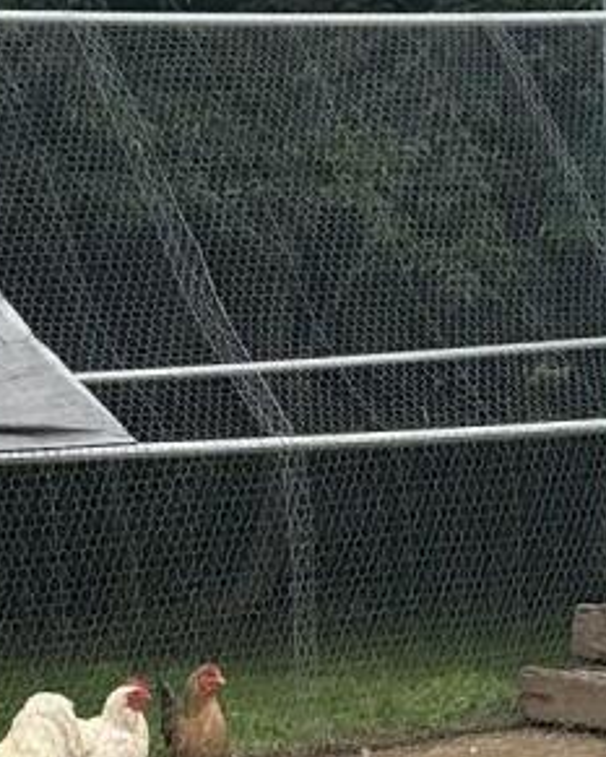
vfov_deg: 11.9
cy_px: 593
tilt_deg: -6.0
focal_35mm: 161
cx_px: 289
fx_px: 3608
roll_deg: +0.5
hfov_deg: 9.6
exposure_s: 1/887
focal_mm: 6.86
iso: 80
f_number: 1.78
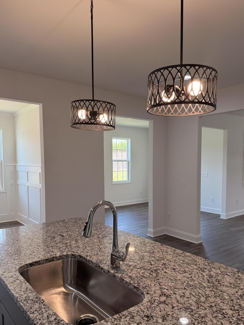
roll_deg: +0.2
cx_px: 124
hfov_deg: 51.3
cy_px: 178
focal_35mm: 27
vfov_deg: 65.2
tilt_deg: -3.5
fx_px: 254
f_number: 1.78
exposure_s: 1/237
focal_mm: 6.76
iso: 200
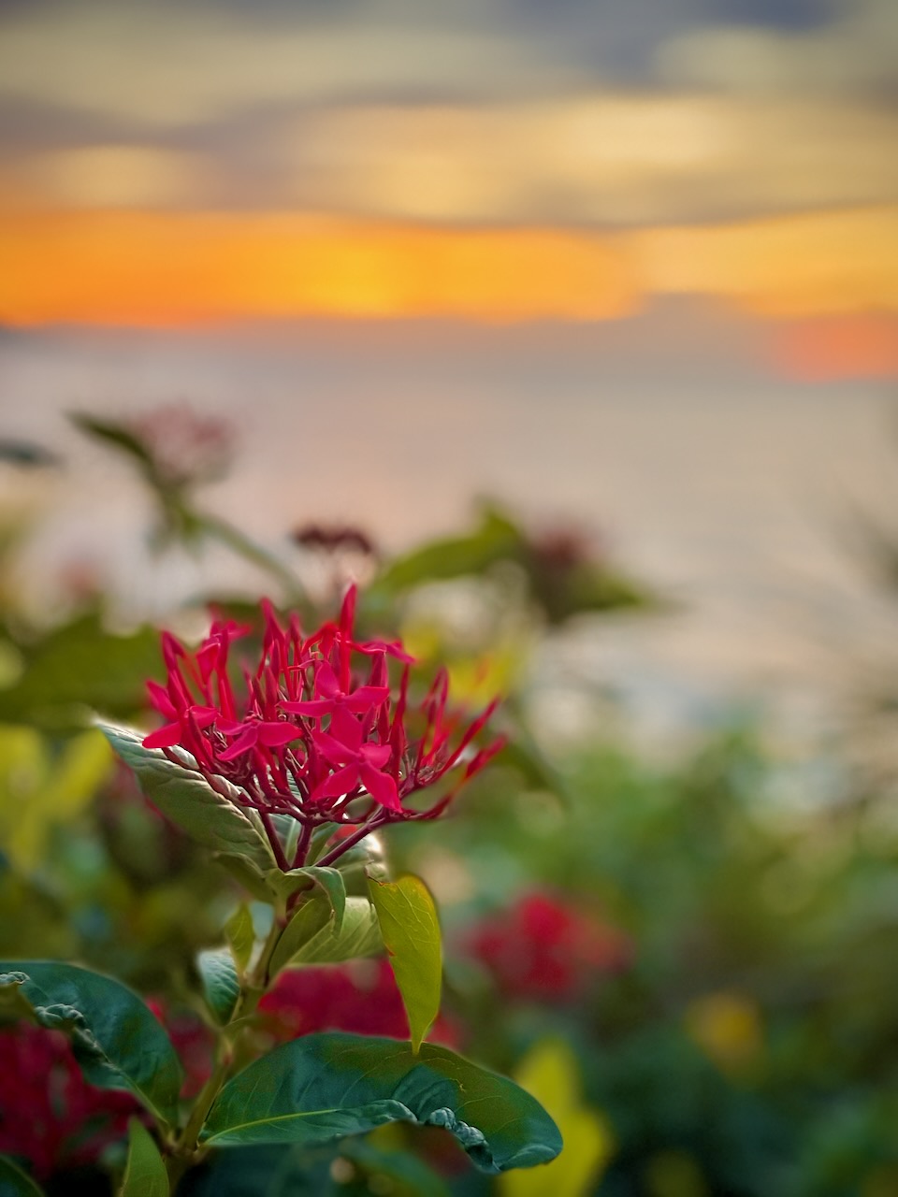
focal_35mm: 52
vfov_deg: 36.8
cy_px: 598
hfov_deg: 28.0
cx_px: 449
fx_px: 1799
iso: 160
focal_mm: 5.96
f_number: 1.6
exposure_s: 1/47
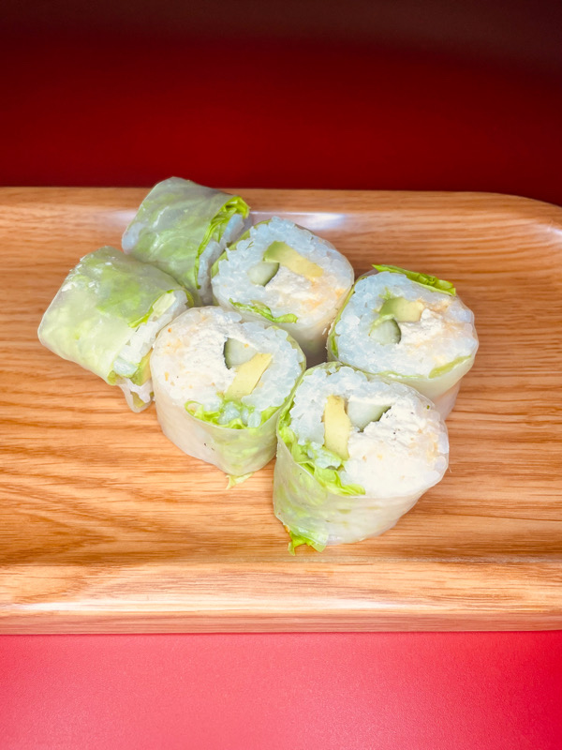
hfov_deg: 53.1
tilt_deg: -57.8
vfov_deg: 67.3
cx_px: 281
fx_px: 563
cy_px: 375
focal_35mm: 26
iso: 125
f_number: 1.6
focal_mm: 4.2
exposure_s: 1/107
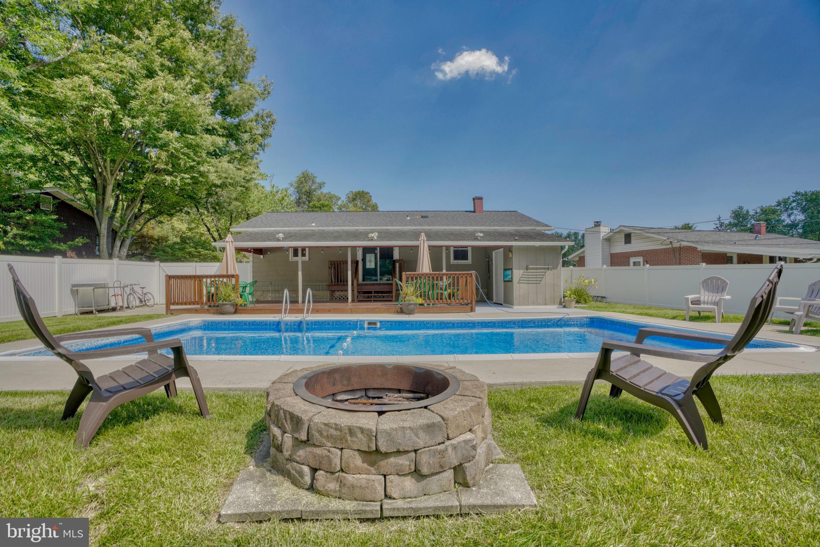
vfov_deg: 73.8
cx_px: 410
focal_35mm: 16
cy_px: 274
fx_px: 364
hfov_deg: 96.7
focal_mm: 16
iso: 640
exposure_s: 1/80
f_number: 7.1
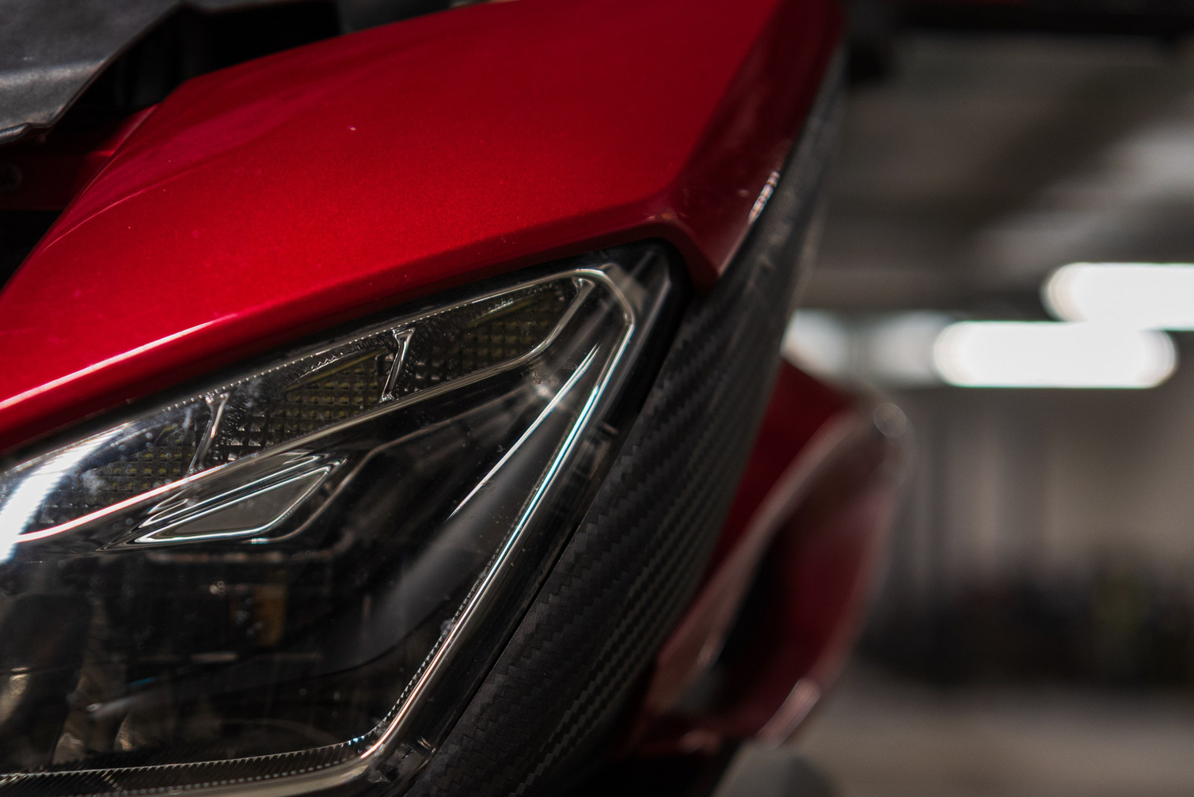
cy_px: 581
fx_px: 2190
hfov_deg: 30.5
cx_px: 561
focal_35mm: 66
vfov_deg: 20.5
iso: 500
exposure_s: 1/100
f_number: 2.8
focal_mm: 38
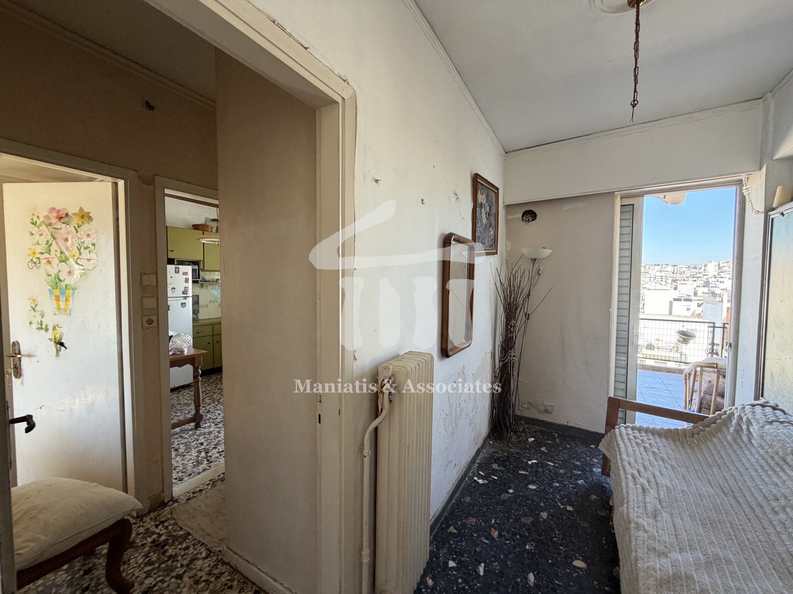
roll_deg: -0.4
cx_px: 396
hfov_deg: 102.1
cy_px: 297
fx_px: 321
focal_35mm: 14
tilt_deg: -2.3
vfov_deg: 85.7
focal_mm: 2.22
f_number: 2.2
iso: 160
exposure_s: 1/121
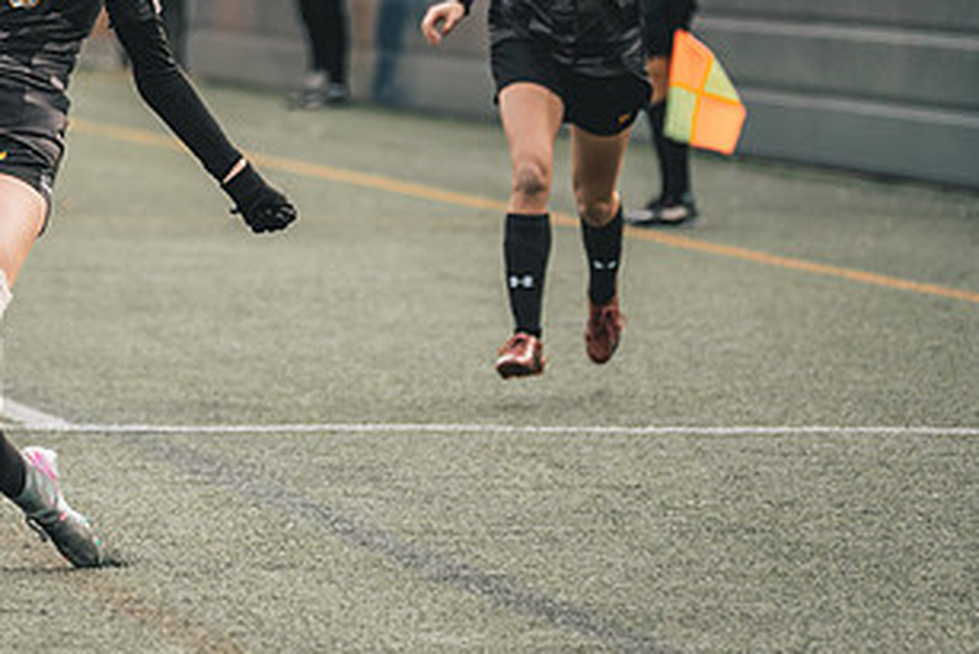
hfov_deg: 3.7
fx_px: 15045
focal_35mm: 553
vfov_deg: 2.5
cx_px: 77
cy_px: 120
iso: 800
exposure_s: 1/800
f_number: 6.3
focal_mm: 282
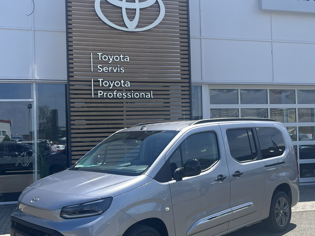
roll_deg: +1.9
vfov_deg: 35.9
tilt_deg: +1.1
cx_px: 155
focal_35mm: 40
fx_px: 364
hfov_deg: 46.8
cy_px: 131
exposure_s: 1/2101
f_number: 1.6
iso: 50
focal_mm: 5.1
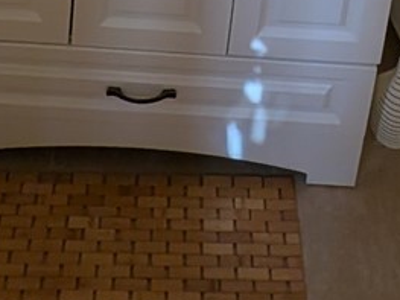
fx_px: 843
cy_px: -547
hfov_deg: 26.6
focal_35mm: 73
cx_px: 249
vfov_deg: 12.2
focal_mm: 2.23
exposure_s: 1/120
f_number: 1.95
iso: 78
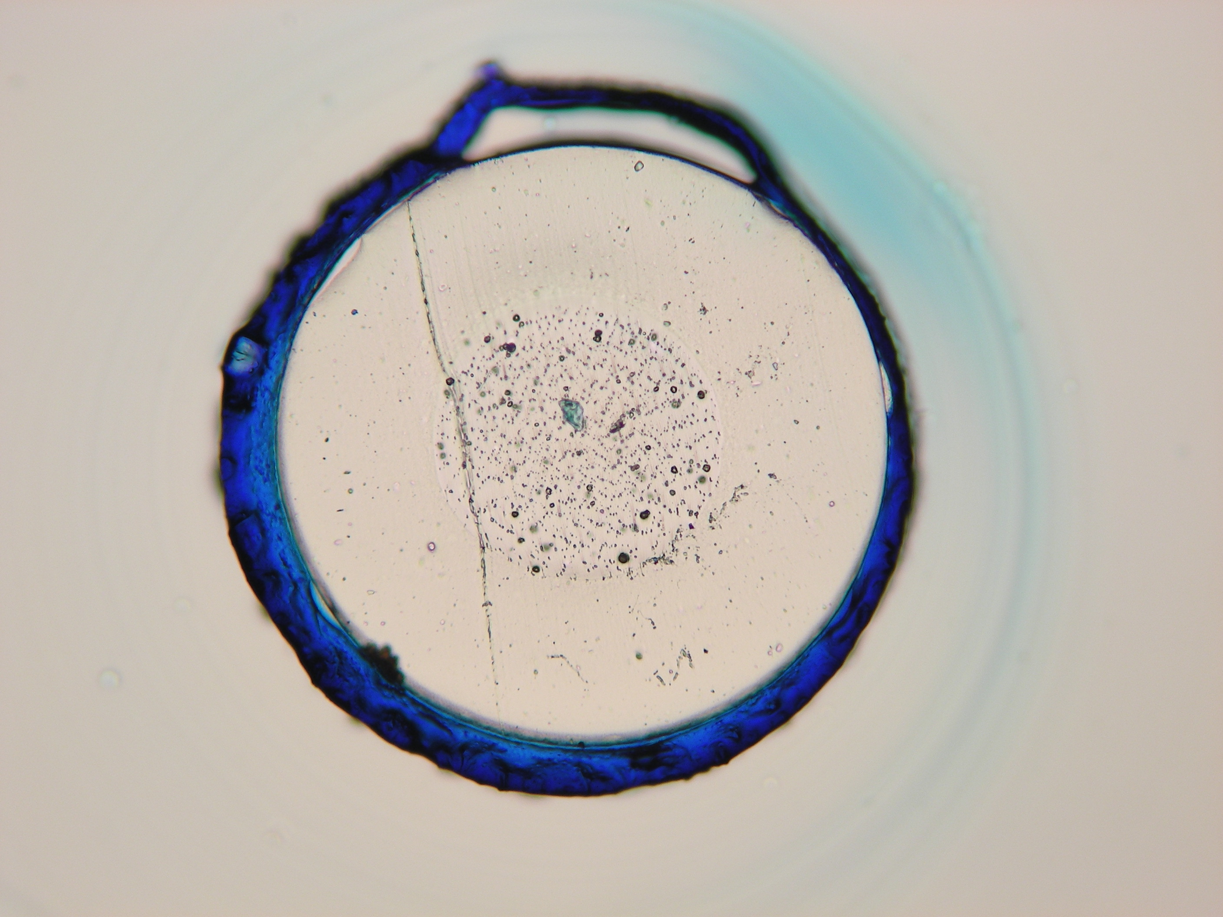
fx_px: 8126
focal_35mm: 230
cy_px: 458
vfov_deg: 6.5
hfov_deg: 8.6
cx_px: 612
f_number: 6.8
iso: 50
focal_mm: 38.3
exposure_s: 1/572
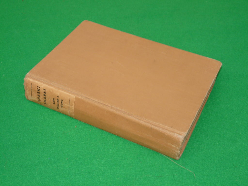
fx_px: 358
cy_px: 93
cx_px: 124
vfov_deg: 29.1
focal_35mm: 50
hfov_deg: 38.2
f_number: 3.2
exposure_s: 1/30
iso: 100
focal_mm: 9
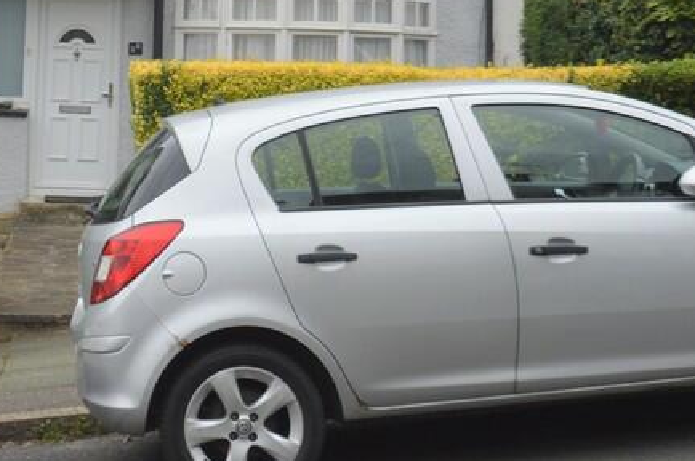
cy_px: -36
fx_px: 1639
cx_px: 130
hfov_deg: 23.6
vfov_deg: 15.6
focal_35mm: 85
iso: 100
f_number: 6.3
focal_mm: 24
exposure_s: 1/200
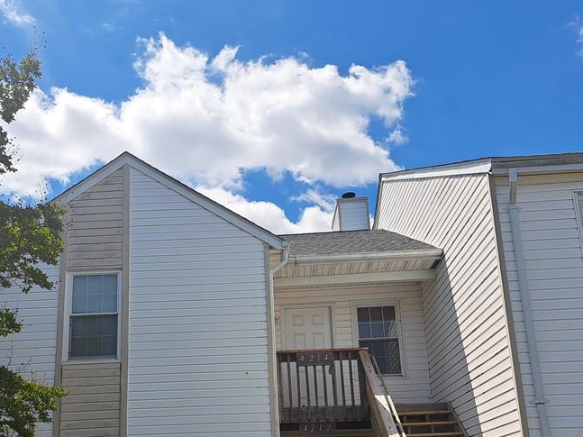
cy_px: 341
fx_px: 640
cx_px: 241
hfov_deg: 48.8
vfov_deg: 36.6
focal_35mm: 38
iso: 50
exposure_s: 1/1934
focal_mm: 5.23
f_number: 1.8
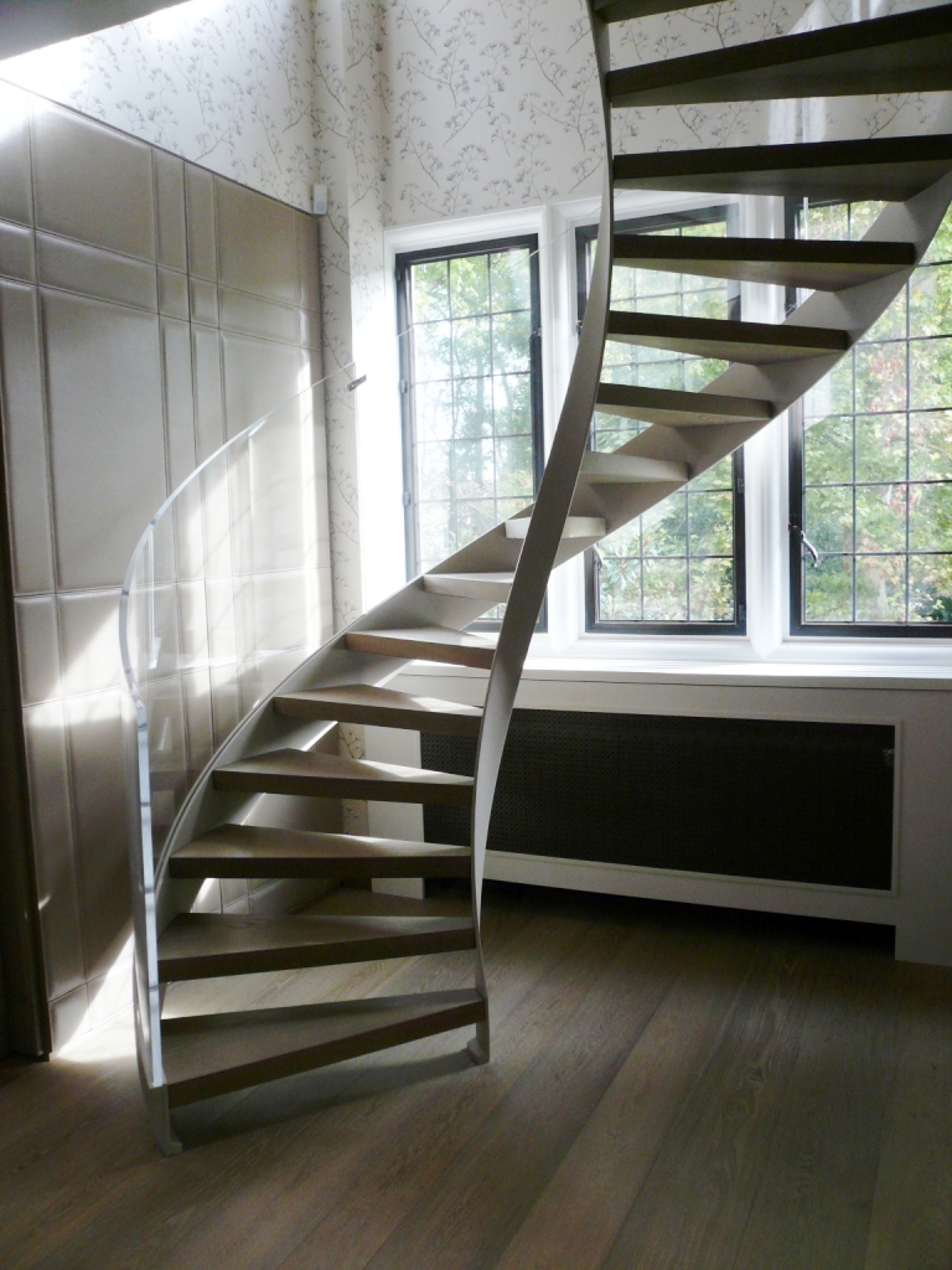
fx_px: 1027
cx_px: 476
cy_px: 635
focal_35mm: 28
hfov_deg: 49.7
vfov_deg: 63.4
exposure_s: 1/60
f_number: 2.8
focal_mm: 4.6
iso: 100
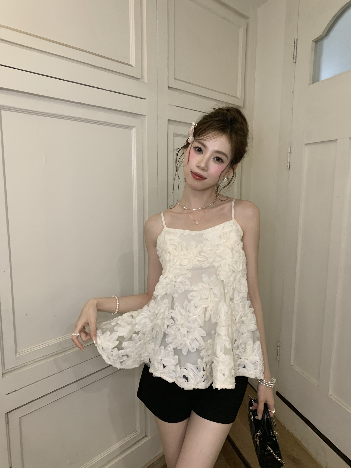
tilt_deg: -9.9
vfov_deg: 67.3
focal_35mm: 26
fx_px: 352
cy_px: 234
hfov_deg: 53.1
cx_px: 176
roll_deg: +0.2
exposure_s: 1/50
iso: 160
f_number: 1.8
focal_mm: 4.25
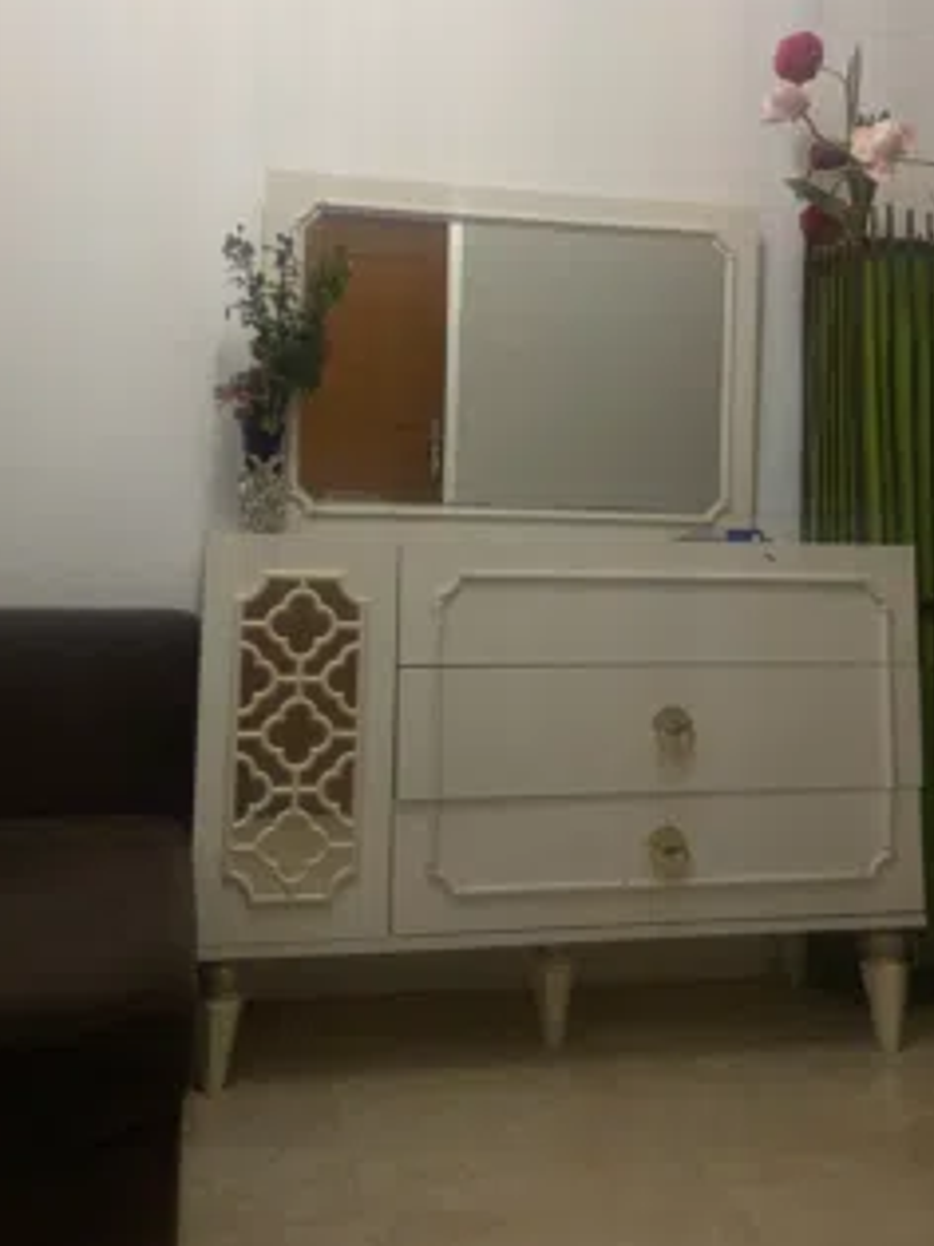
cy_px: 514
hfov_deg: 42.9
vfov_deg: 55.1
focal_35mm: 33
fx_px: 1188
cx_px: 435
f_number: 1.8
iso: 640
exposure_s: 1/25
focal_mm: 4.25
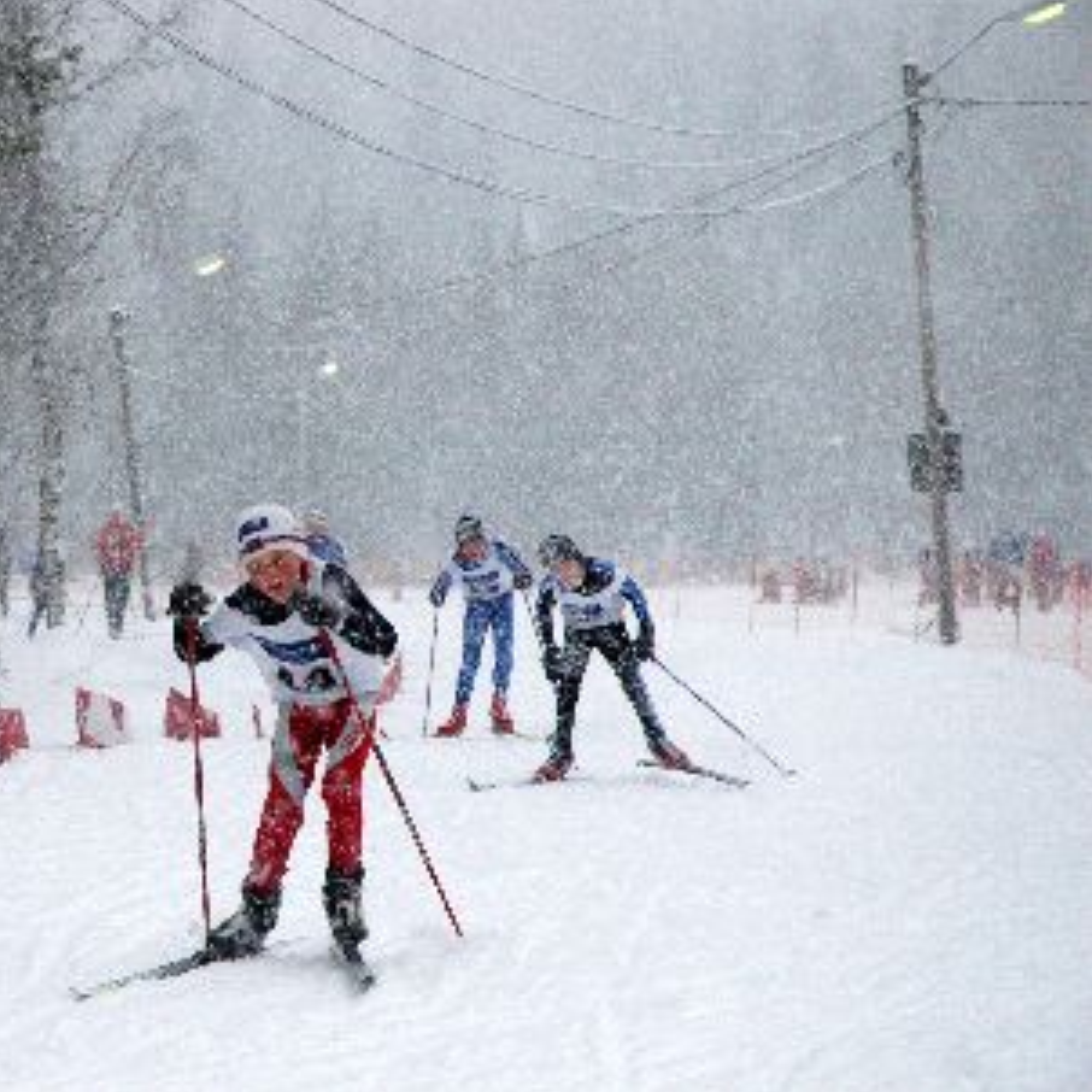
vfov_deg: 12.7
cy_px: 544
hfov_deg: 12.6
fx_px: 4925
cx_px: 249
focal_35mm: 138
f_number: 7.1
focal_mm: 70
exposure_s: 1/200
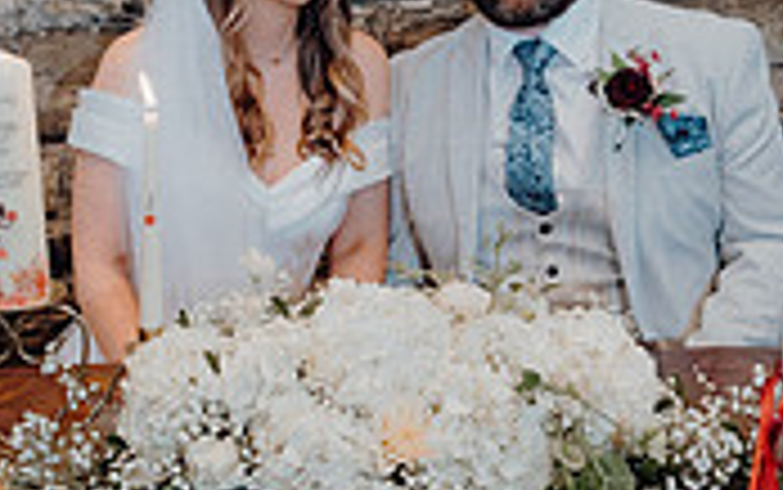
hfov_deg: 24.8
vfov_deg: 15.6
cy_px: 434
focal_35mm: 83
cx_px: 284
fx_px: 1772
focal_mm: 24
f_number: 3.5
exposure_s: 1/200
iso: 2500
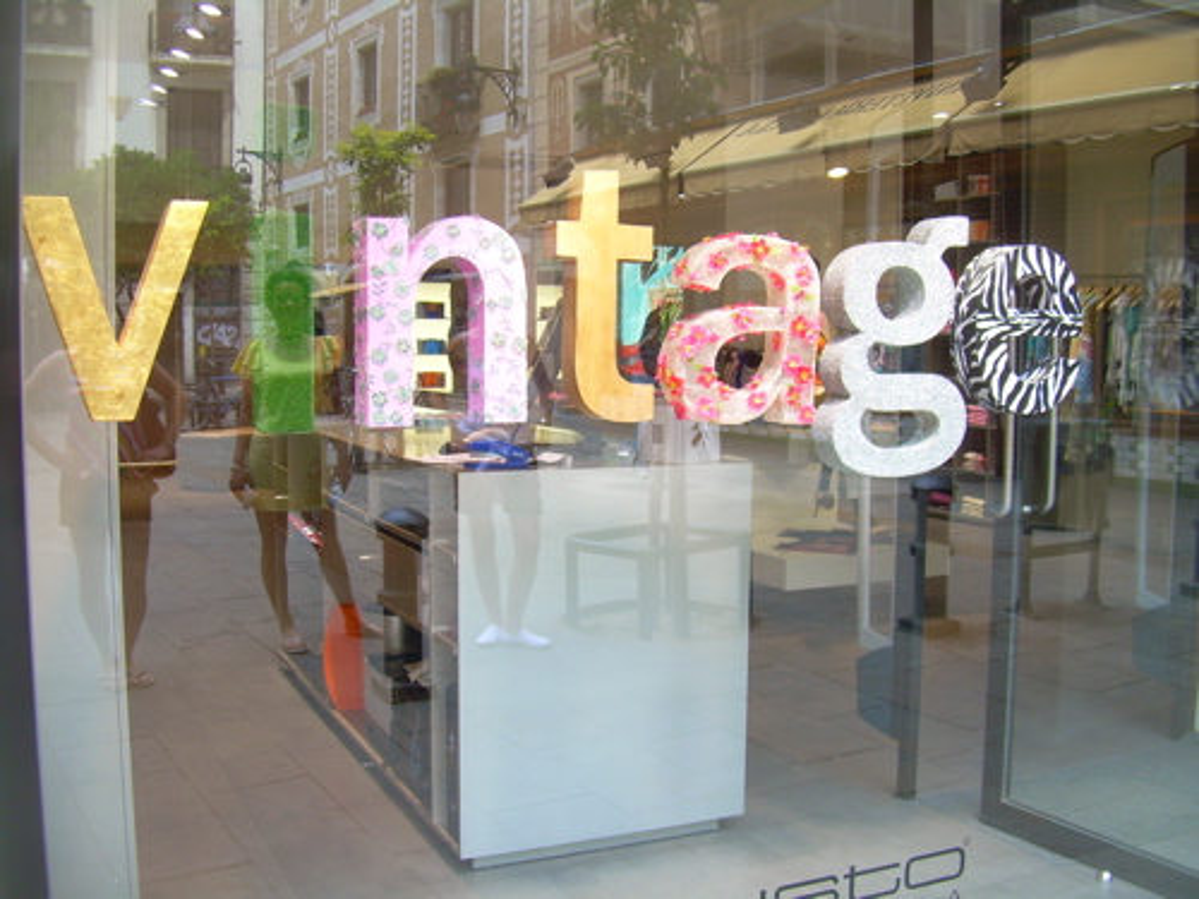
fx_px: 1316
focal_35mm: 38
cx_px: 600
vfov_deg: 37.7
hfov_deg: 49.0
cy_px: 450
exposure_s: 1/65.4
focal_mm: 6.3
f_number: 2.8
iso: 50
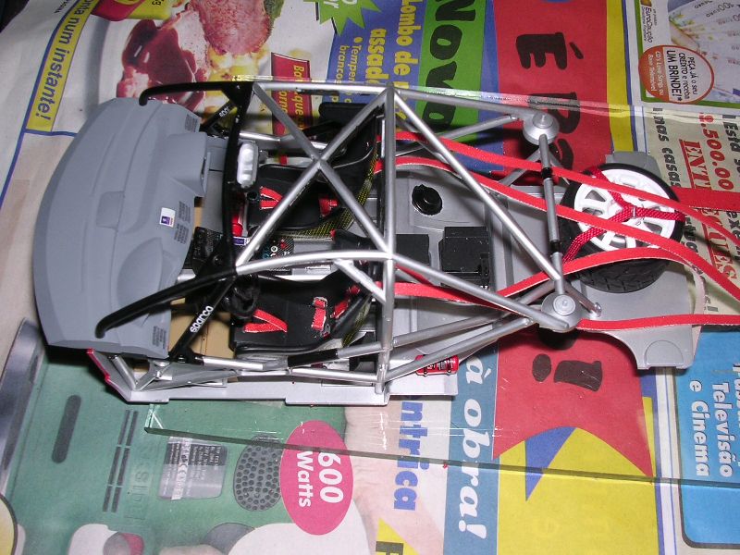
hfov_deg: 45.8
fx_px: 876
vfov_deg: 35.1
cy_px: 278
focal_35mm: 41
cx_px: 370
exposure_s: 1/60.1
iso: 100
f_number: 5.8
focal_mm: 6.2
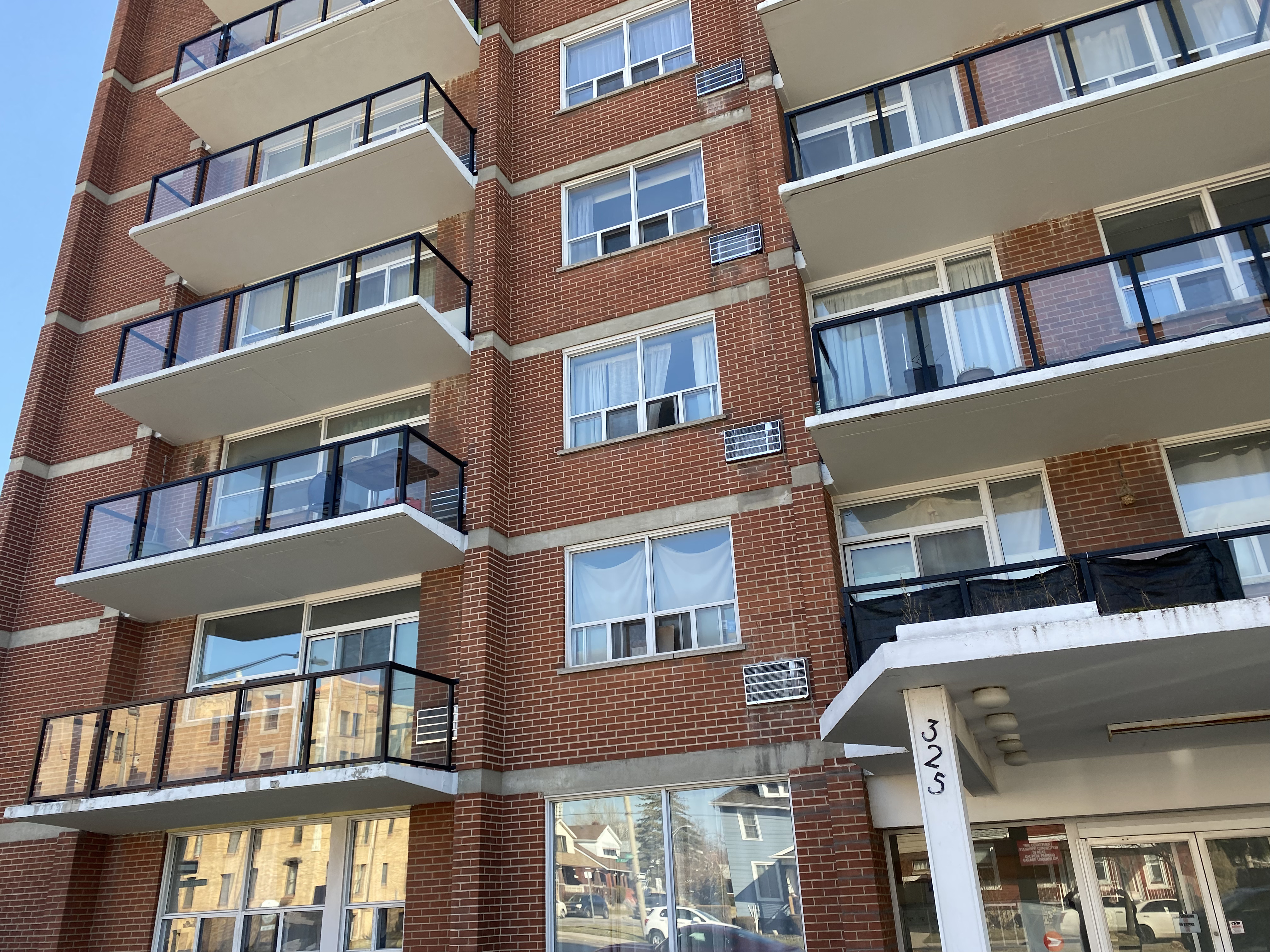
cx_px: 635
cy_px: 476
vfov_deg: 53.1
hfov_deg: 67.3
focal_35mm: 26
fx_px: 954
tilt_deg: +24.3
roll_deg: +2.9
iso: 32
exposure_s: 1/391
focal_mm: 4.25
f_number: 1.8
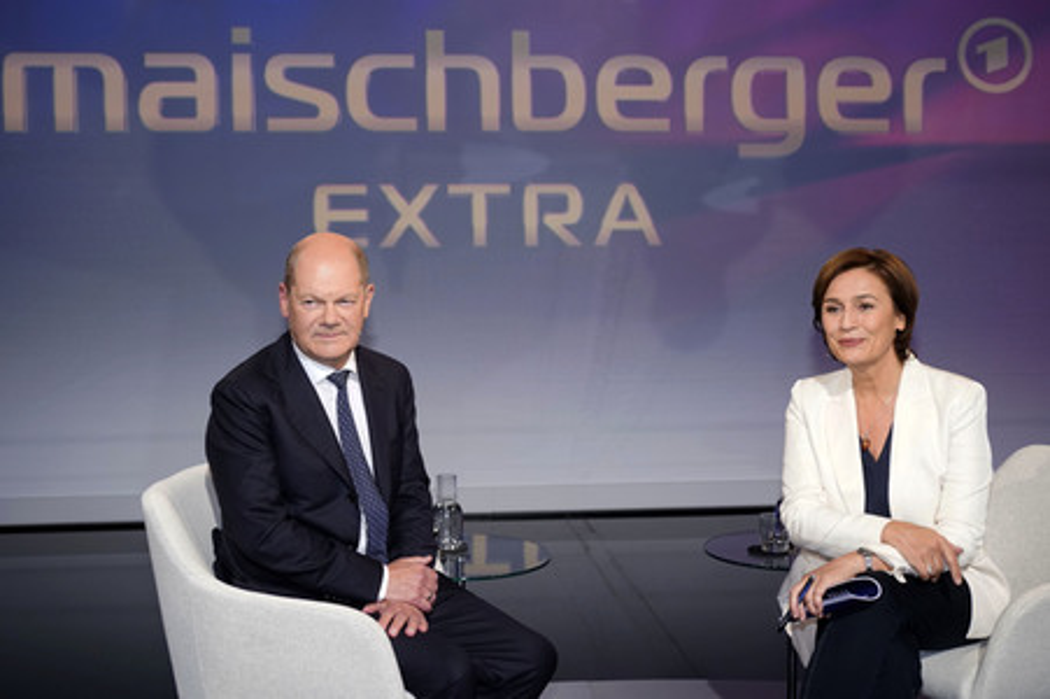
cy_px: 350
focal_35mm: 38
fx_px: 1107
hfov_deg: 50.7
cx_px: 525
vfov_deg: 35.0
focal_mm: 38
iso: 2000
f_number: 5
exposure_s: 1/125
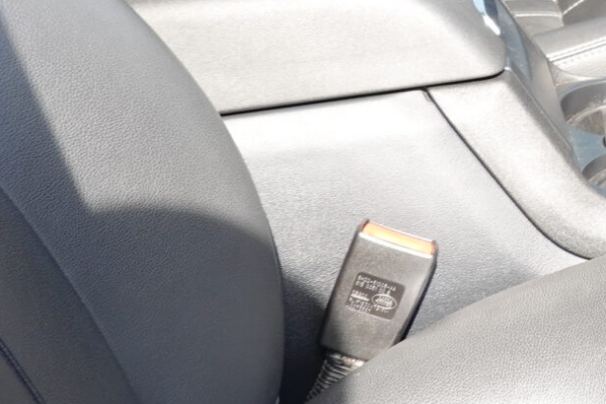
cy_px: 41
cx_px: 1048
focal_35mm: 100
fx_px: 1684
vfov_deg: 13.6
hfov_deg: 17.2
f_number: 2.8
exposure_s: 1/250
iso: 250
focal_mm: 9
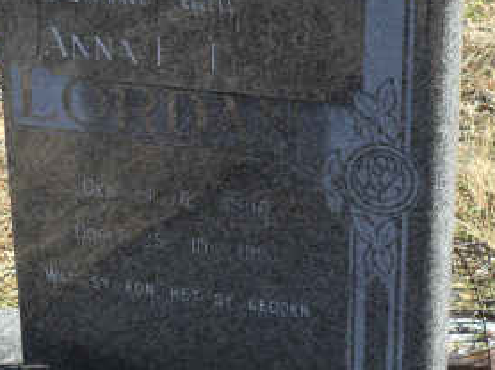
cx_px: 237
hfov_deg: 17.1
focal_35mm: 115
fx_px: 1643
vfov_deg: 12.9
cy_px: 186
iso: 100
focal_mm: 9.3
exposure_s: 1/180
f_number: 5
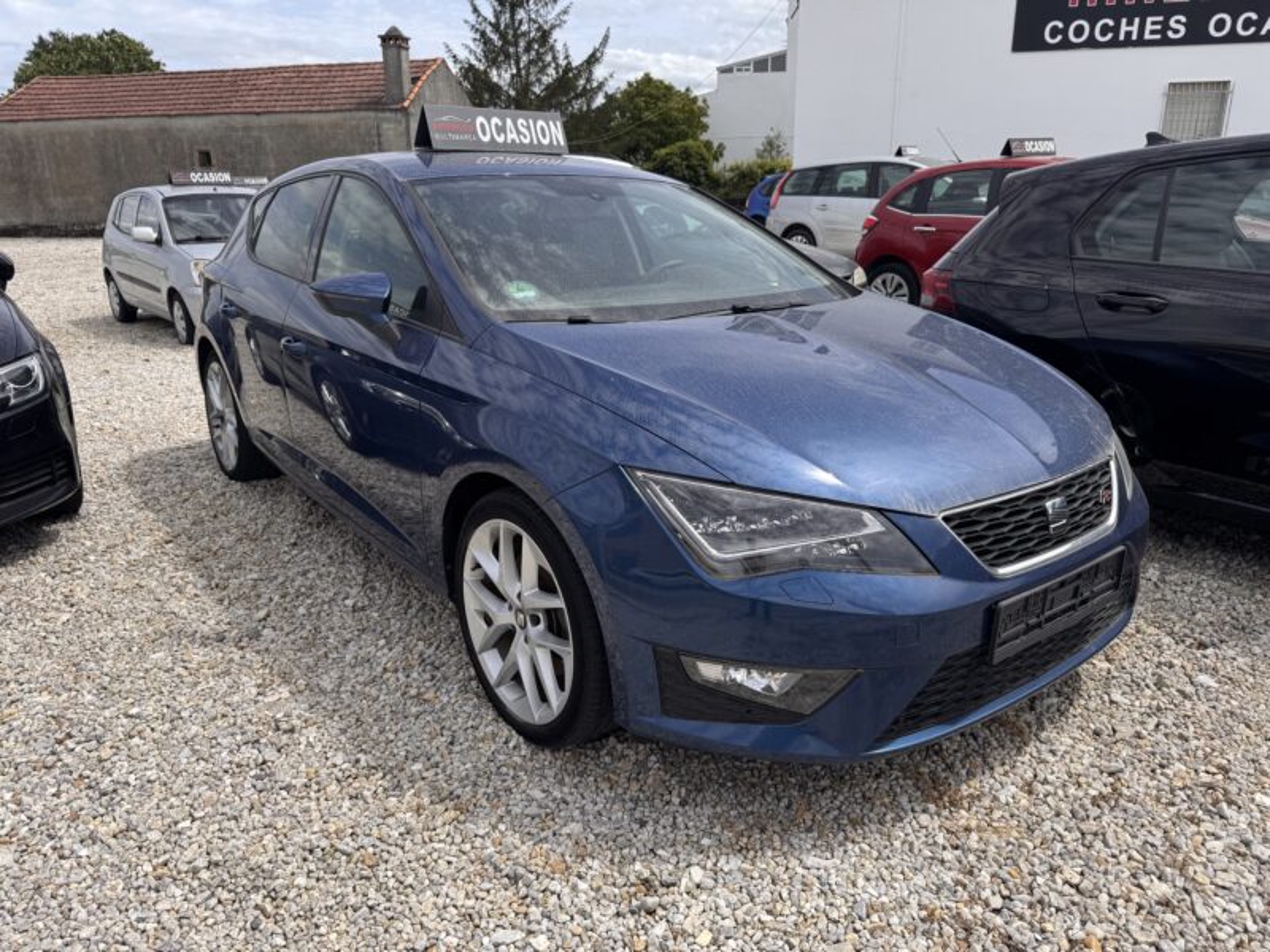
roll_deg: +1.5
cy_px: 476
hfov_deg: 71.6
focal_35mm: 24
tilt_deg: -17.8
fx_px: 881
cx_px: 635
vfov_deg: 56.8
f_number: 1.78
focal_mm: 6.76
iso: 80
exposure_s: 1/4049
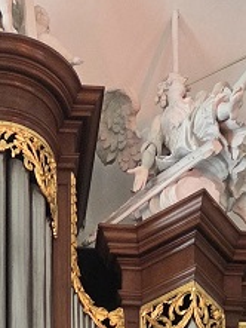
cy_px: 804
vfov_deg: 12.3
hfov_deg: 11.7
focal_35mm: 125
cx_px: -30
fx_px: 1183
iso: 320
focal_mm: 5.4
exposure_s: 1/100
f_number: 1.8
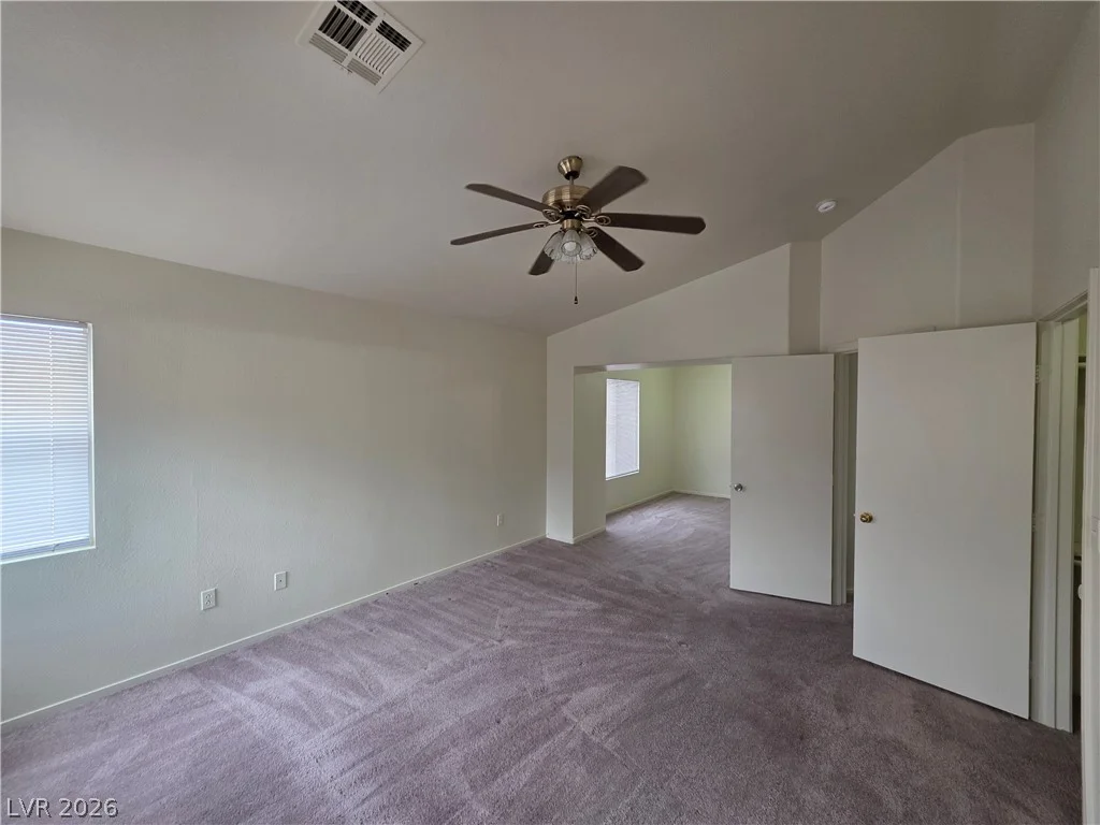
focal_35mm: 13
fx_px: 413
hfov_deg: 106.2
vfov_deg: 89.9
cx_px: 550
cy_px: 412
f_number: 1.9
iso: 80
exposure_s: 1/120
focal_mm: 2.2
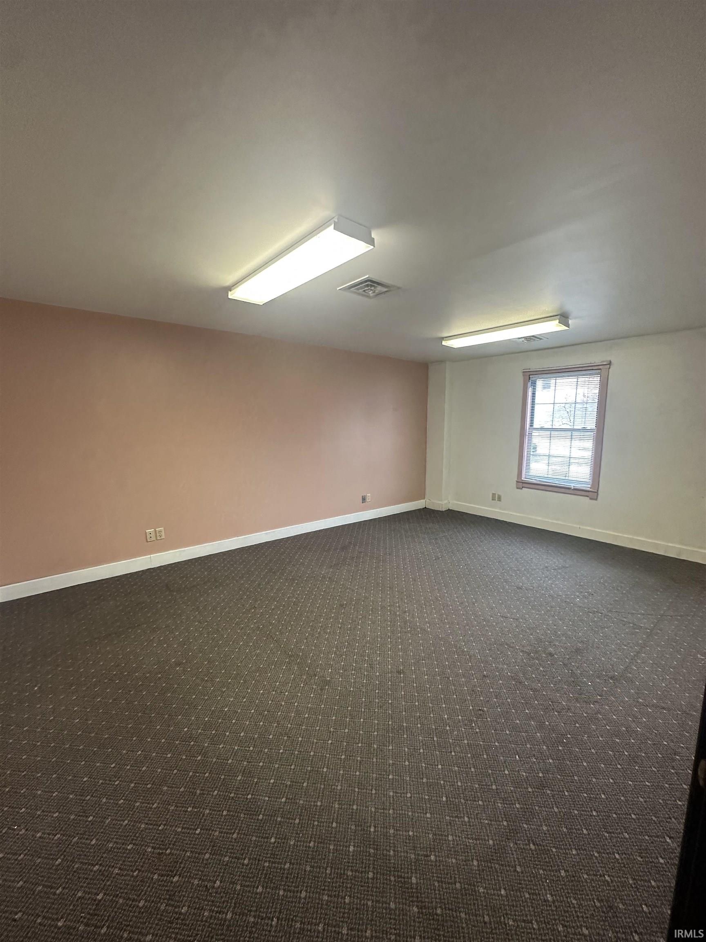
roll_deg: -0.1
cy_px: 471
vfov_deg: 102.1
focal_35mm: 14
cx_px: 353
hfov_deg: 85.7
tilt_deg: -5.3
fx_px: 381
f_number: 2.2
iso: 200
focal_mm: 2.22
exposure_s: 1/60
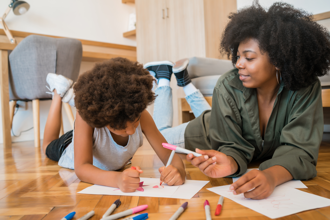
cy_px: 110
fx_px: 321
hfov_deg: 54.4
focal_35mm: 35
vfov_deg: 37.9
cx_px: 165
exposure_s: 1/80
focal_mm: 35
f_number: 3.5
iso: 320
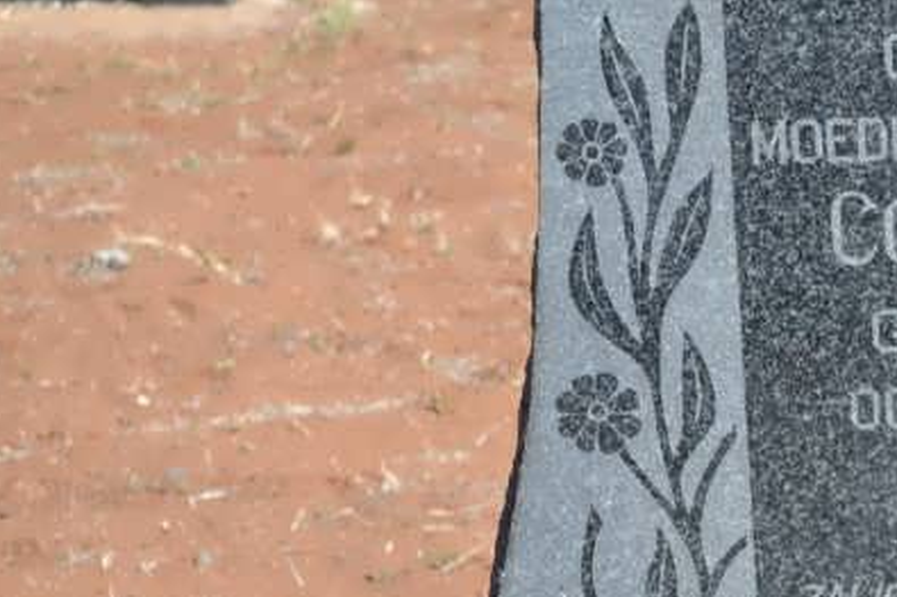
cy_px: 468
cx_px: 1090
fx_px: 4084
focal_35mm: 164
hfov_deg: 12.2
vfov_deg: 8.3
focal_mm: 36
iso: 125
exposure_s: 1/125
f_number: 5.6
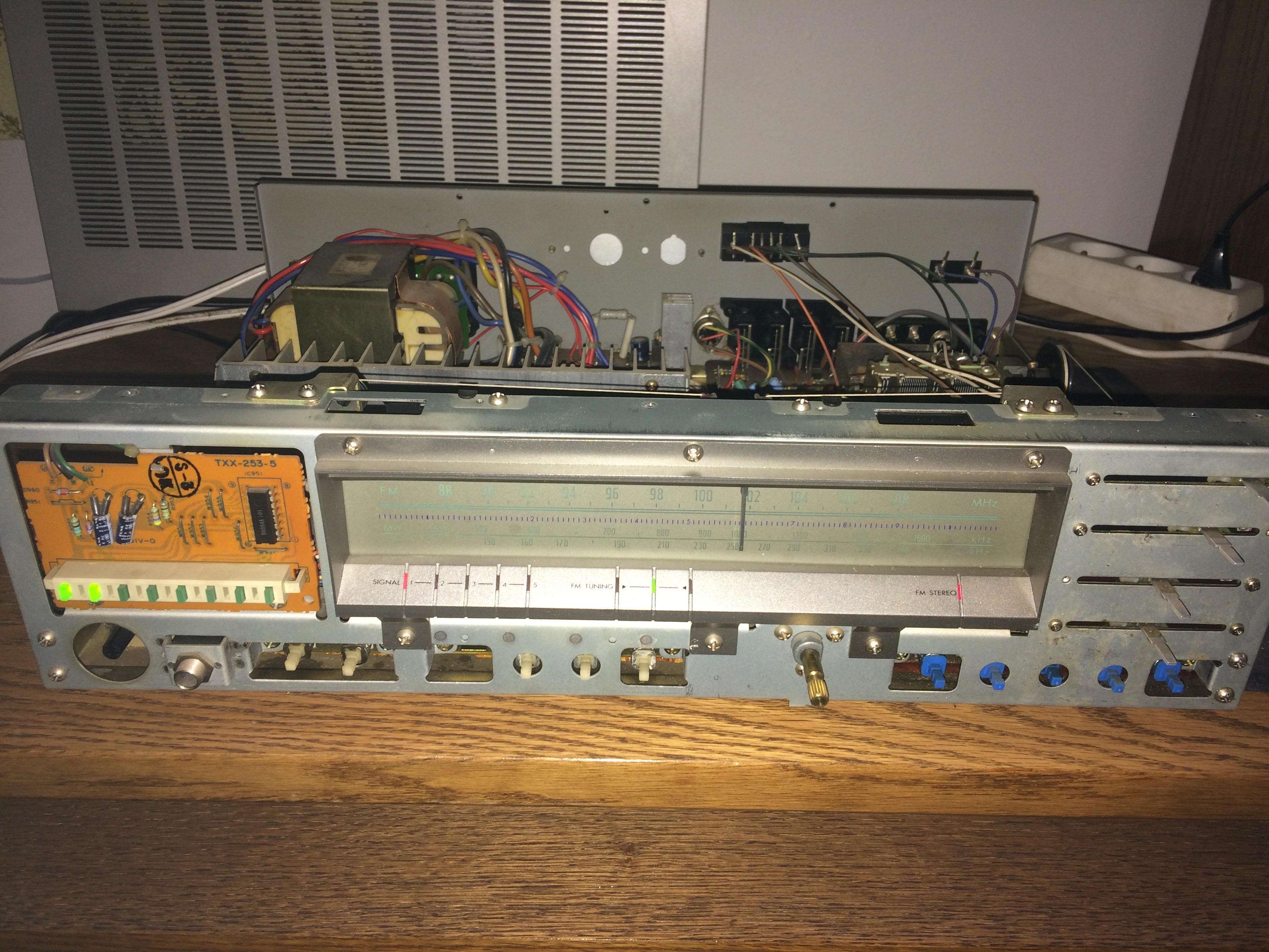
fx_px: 1063
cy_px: 476
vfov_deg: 48.2
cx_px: 634
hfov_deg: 61.7
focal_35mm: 29
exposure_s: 1/17
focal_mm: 4.15
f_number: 2.2
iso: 32
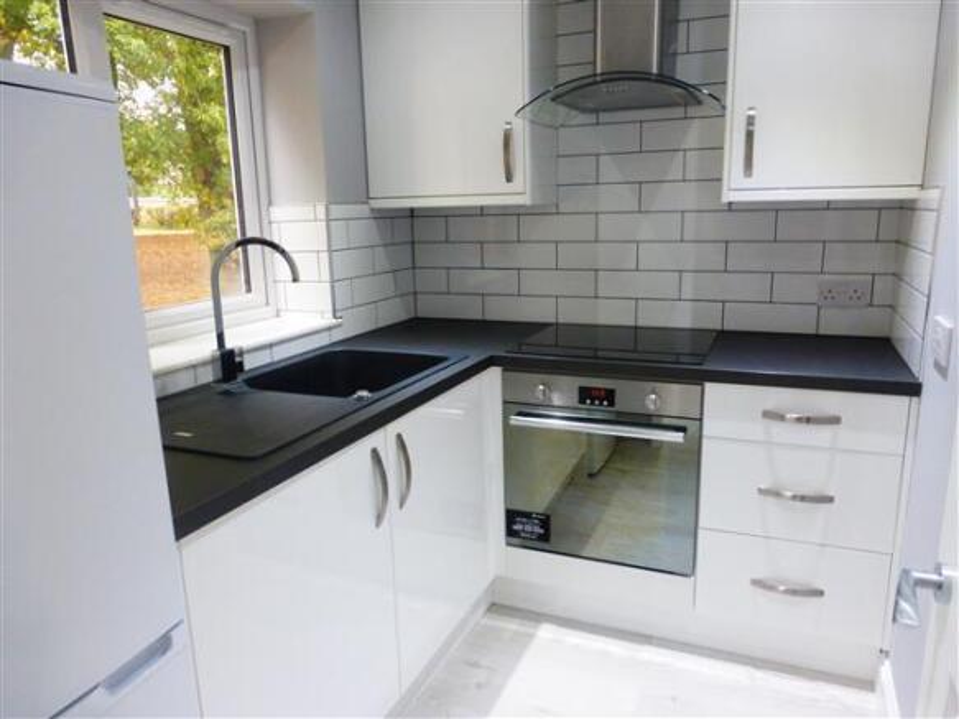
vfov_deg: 56.8
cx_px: 480
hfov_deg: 71.6
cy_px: 360
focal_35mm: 24
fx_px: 665
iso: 400
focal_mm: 4.3
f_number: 3.3
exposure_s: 1/30
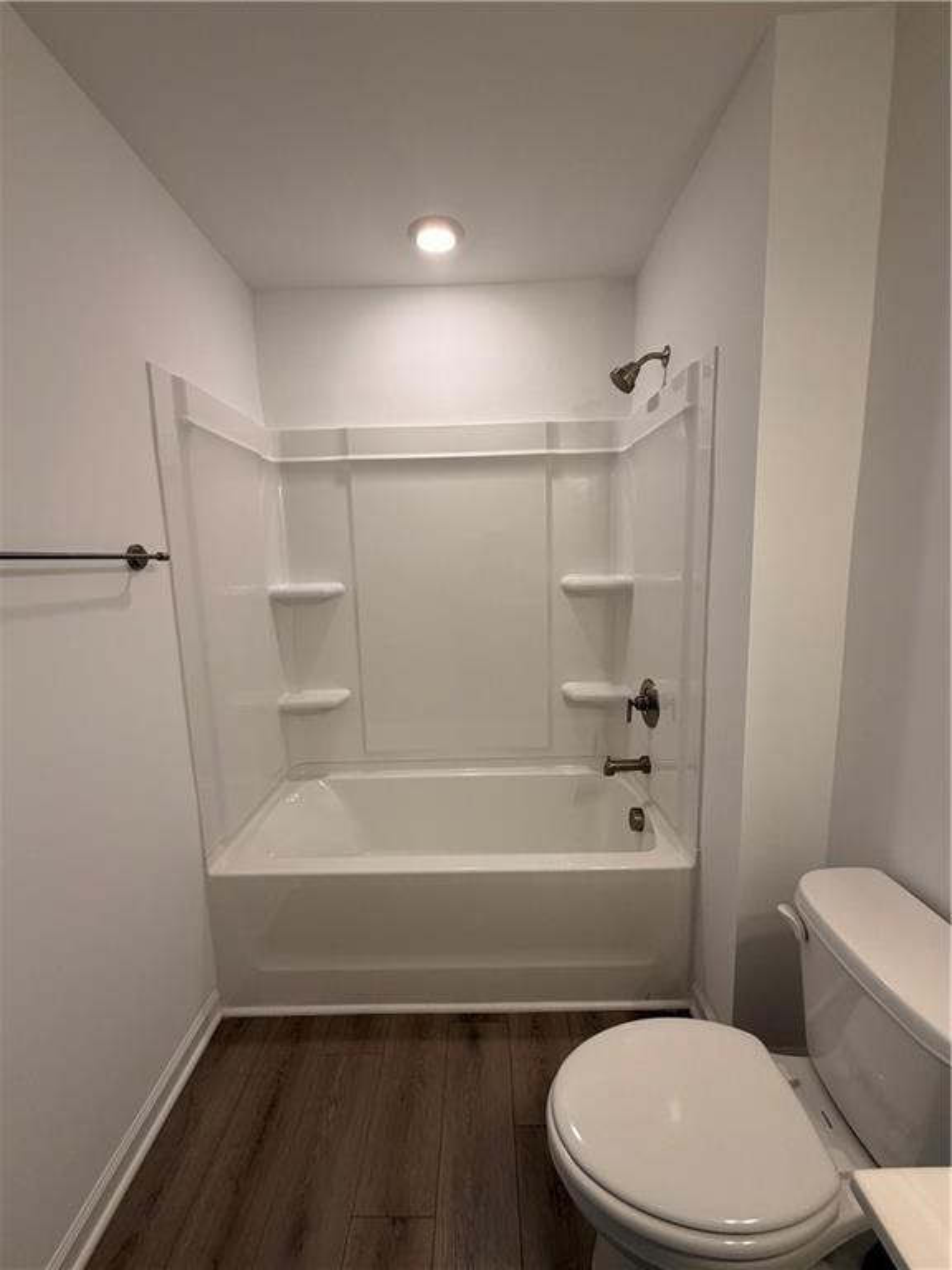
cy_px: 635
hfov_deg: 85.7
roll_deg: +1.6
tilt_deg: -7.7
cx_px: 476
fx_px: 513
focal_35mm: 14
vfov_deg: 102.1
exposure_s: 1/120
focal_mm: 2.22
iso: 160
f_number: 2.2
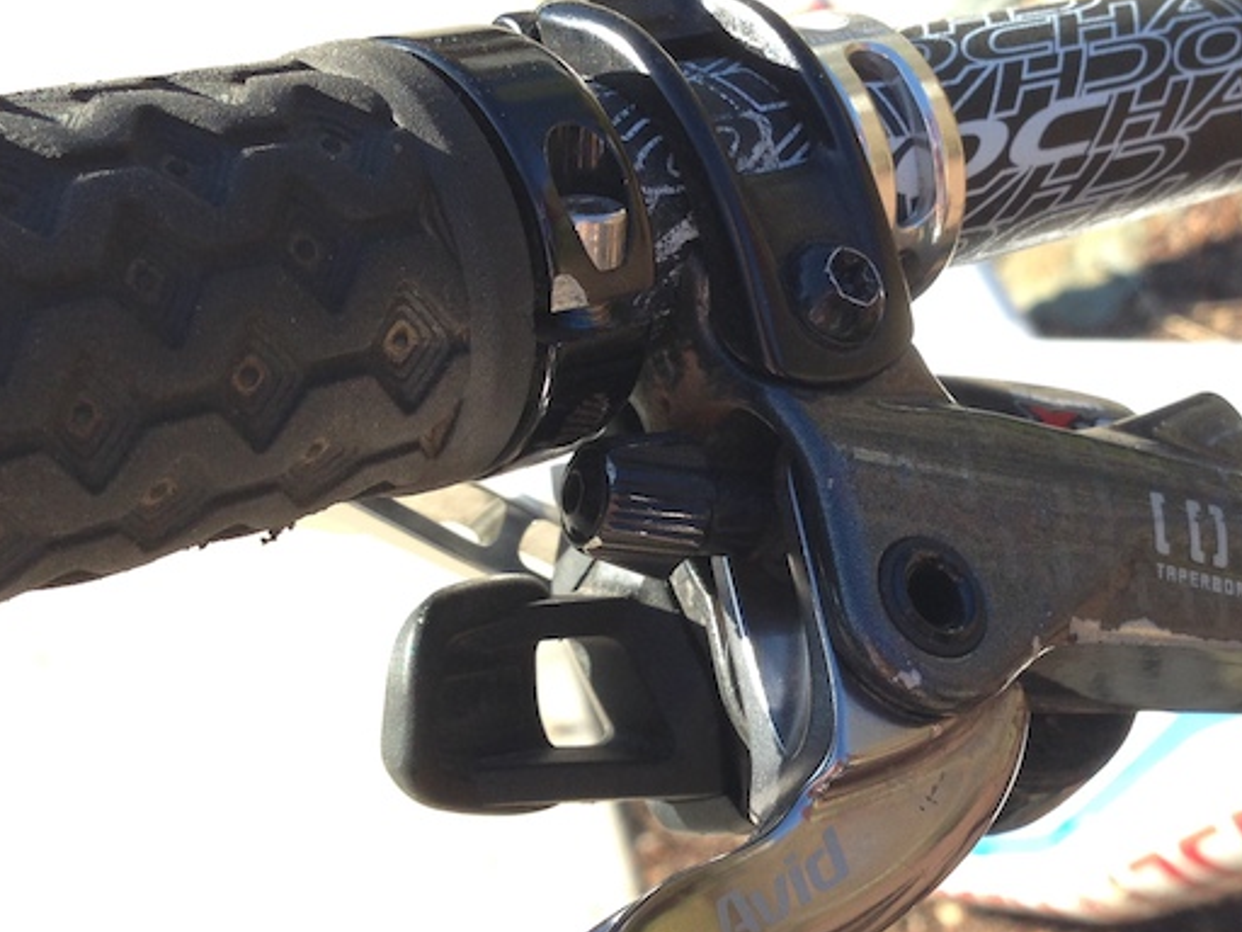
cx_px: 885
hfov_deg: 29.1
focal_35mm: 66
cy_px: 476
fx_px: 2368
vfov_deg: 22.3
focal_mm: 4.12
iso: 50
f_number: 2.4
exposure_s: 1/359
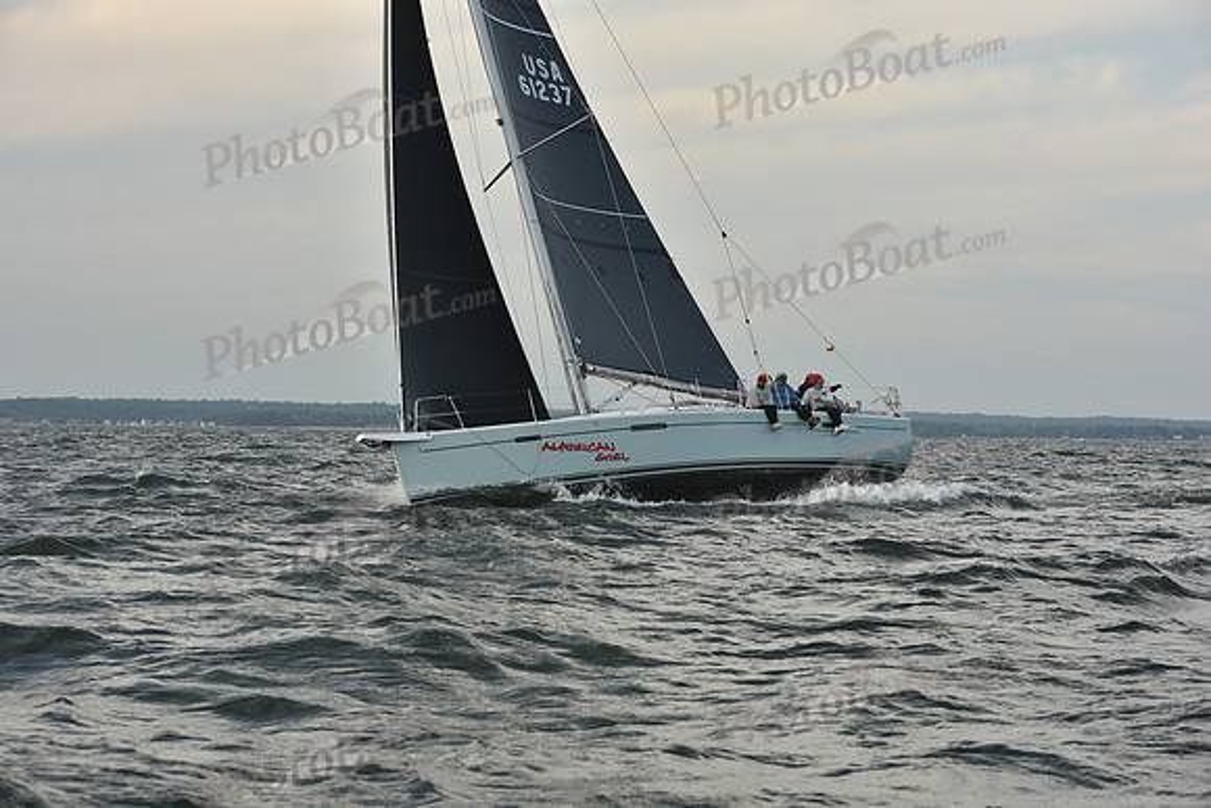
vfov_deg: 13.7
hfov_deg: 20.4
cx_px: 606
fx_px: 3365
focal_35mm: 100
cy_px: 404
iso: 250
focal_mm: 100
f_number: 7.1
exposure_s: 1/400
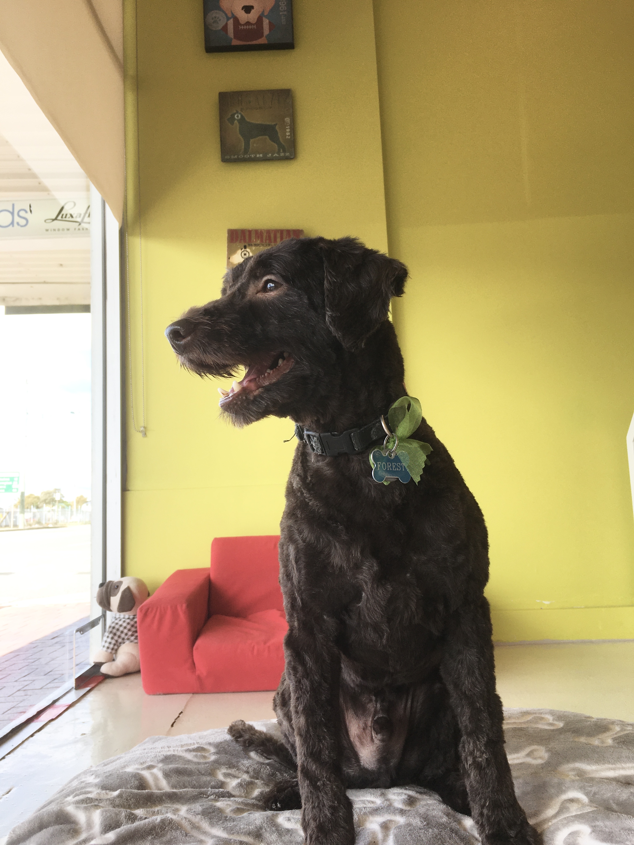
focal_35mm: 29
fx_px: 708
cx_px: 317
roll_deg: +2.4
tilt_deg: +7.4
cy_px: 422
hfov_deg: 48.2
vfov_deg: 61.7
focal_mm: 4.15
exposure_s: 1/224
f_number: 2.2
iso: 25
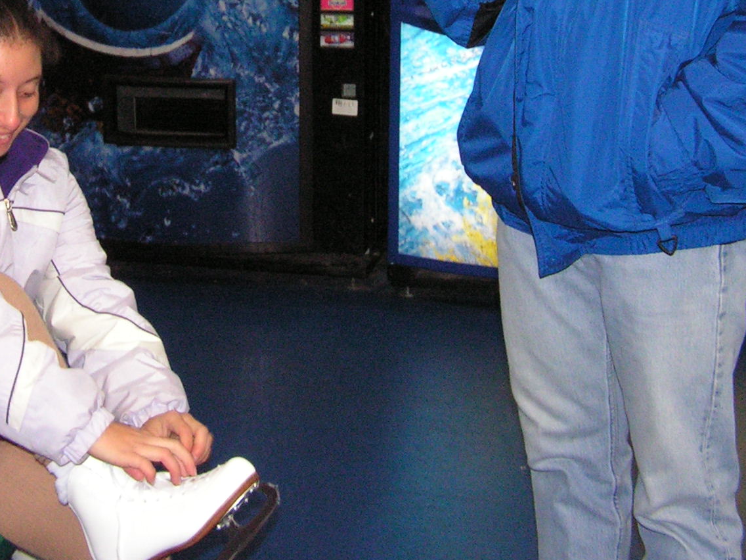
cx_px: 278
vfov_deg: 19.0
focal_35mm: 76
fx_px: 1638
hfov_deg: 25.6
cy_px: 45
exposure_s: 1/40
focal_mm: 6.3
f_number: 2.8
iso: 200
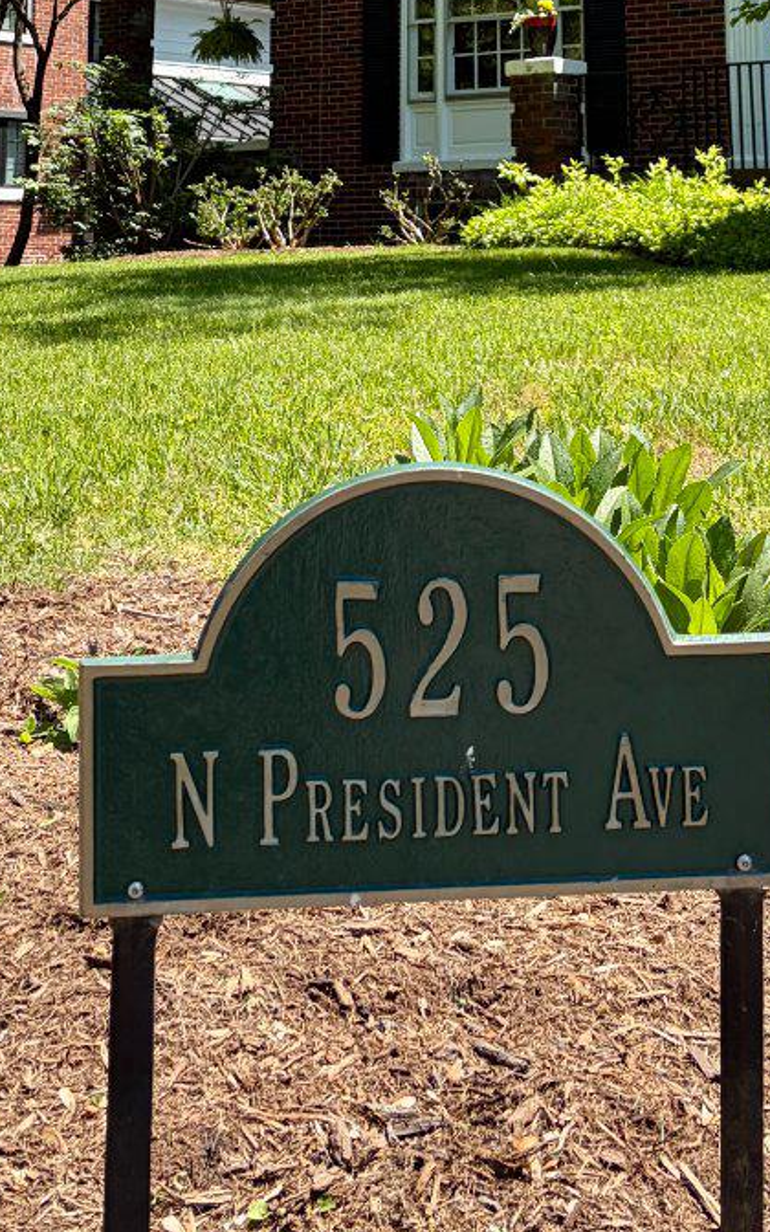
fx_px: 2115
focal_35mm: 63
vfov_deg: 29.8
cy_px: -57
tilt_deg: +8.4
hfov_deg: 20.6
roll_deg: +1.0
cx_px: 412
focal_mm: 5.96
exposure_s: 1/1420
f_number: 1.6
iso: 50
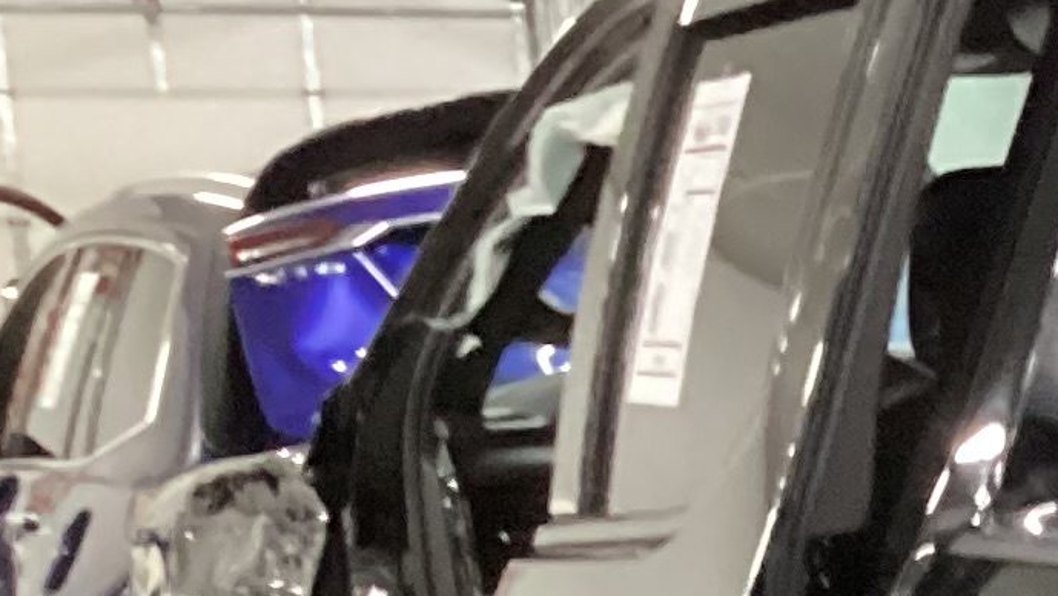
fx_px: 4490
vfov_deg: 7.3
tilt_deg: -14.2
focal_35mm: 160
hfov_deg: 11.4
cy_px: 1250
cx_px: 2463
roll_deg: +0.9
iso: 400
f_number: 2.4
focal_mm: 3.3
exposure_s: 1/25
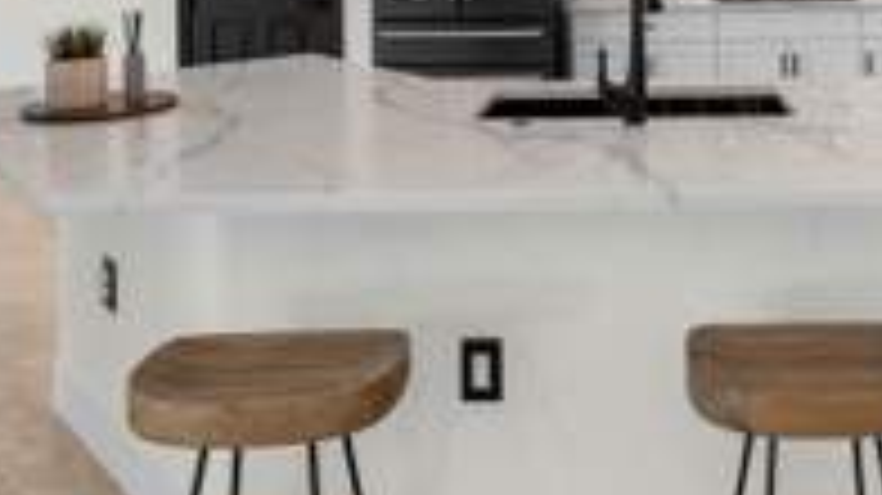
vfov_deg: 26.3
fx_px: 958
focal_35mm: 41
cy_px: -74
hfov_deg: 47.8
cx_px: 648
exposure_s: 1/2
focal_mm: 16
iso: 200
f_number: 9
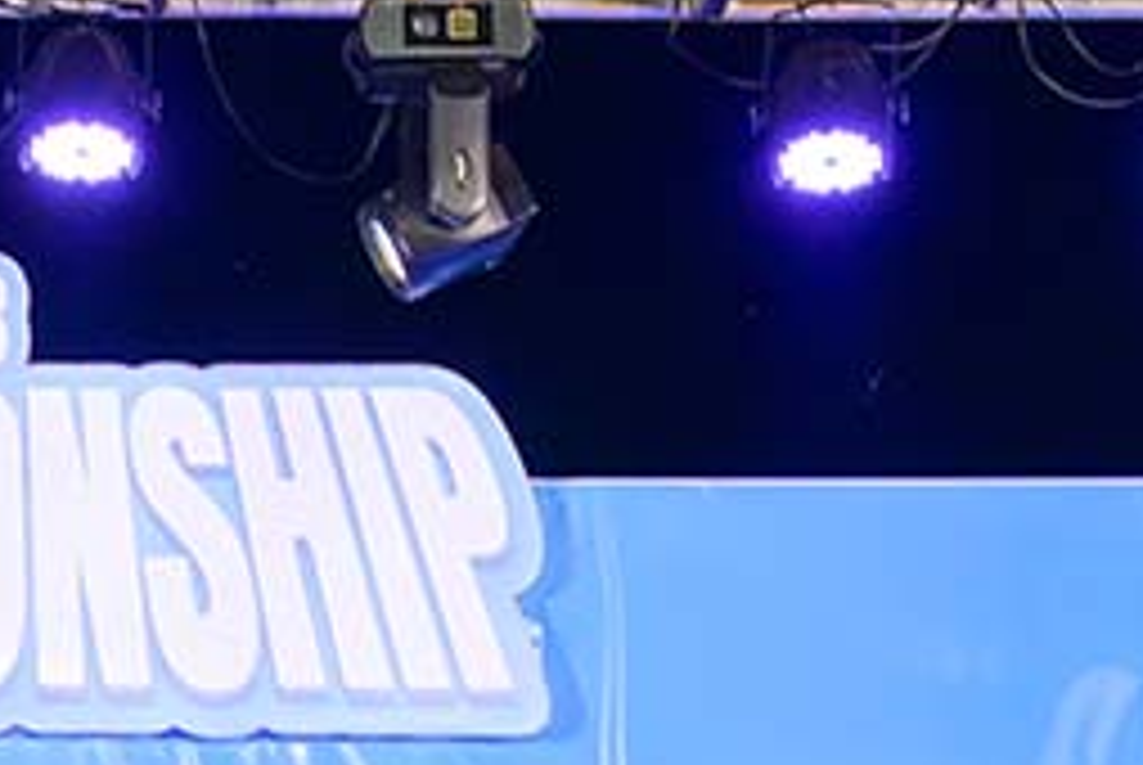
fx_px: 3719
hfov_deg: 16.9
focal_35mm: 117
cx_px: -126
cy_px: 1368
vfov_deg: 11.0
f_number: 6.3
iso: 2200
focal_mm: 31
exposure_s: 1/250
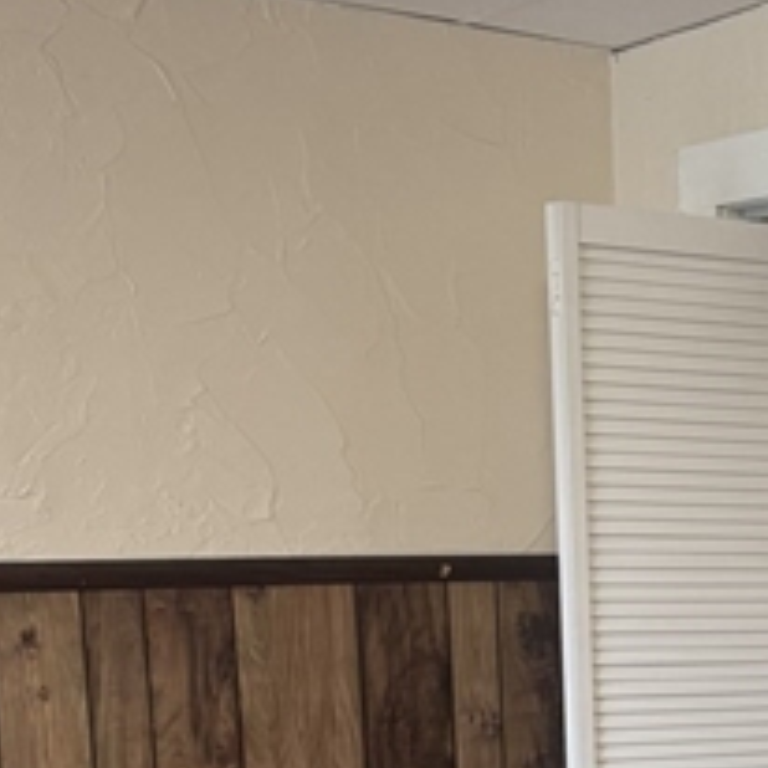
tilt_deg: -12.2
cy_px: 876
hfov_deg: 20.1
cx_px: 1007
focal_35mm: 79
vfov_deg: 20.7
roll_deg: -0.5
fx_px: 1983
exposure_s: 1/64
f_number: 1.78
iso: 200
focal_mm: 6.76
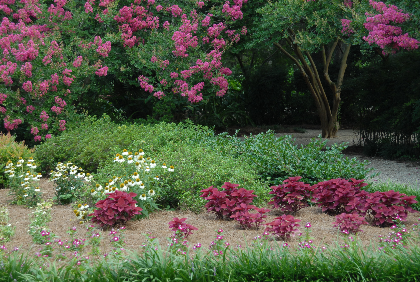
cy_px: 141
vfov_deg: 13.1
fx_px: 1228
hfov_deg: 19.4
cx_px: 210
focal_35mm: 105
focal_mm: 70
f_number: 7.1
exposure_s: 1/160
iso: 400
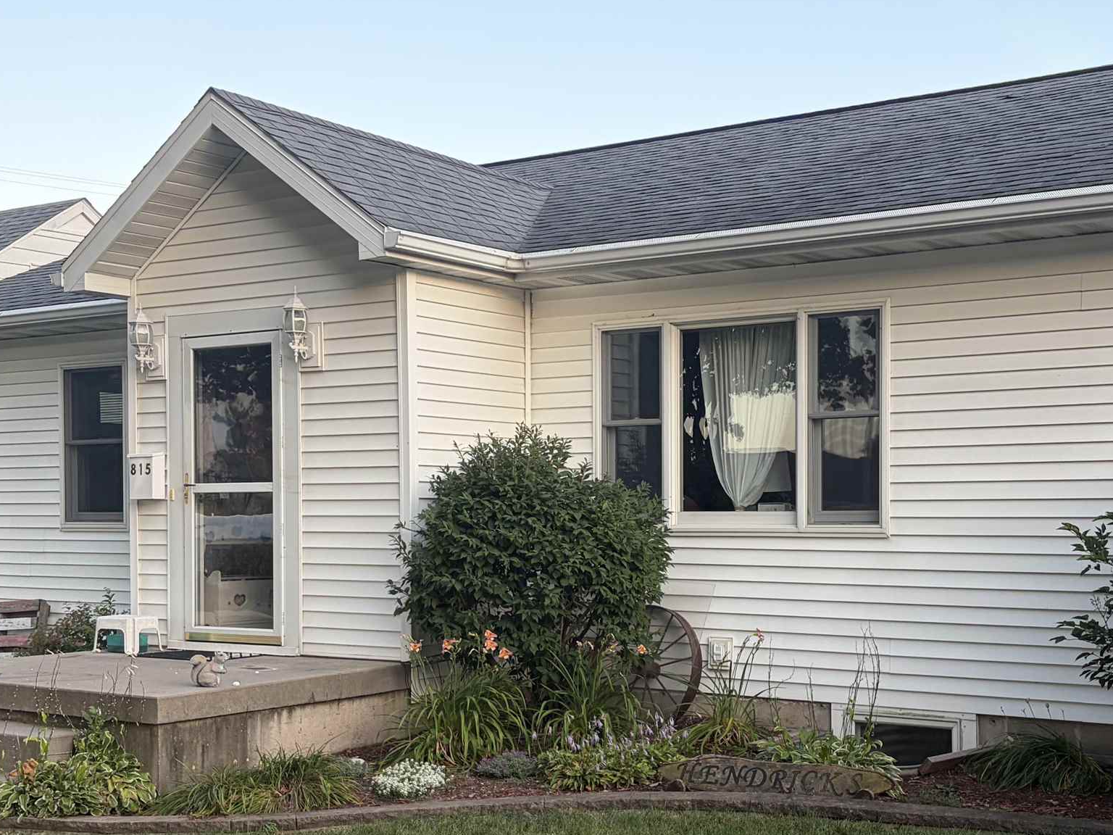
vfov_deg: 27.9
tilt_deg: -0.8
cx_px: 618
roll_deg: +0.5
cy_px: 541
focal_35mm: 52
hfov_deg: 36.8
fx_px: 1672
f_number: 1.6
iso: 50
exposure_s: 1/316
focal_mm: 5.96
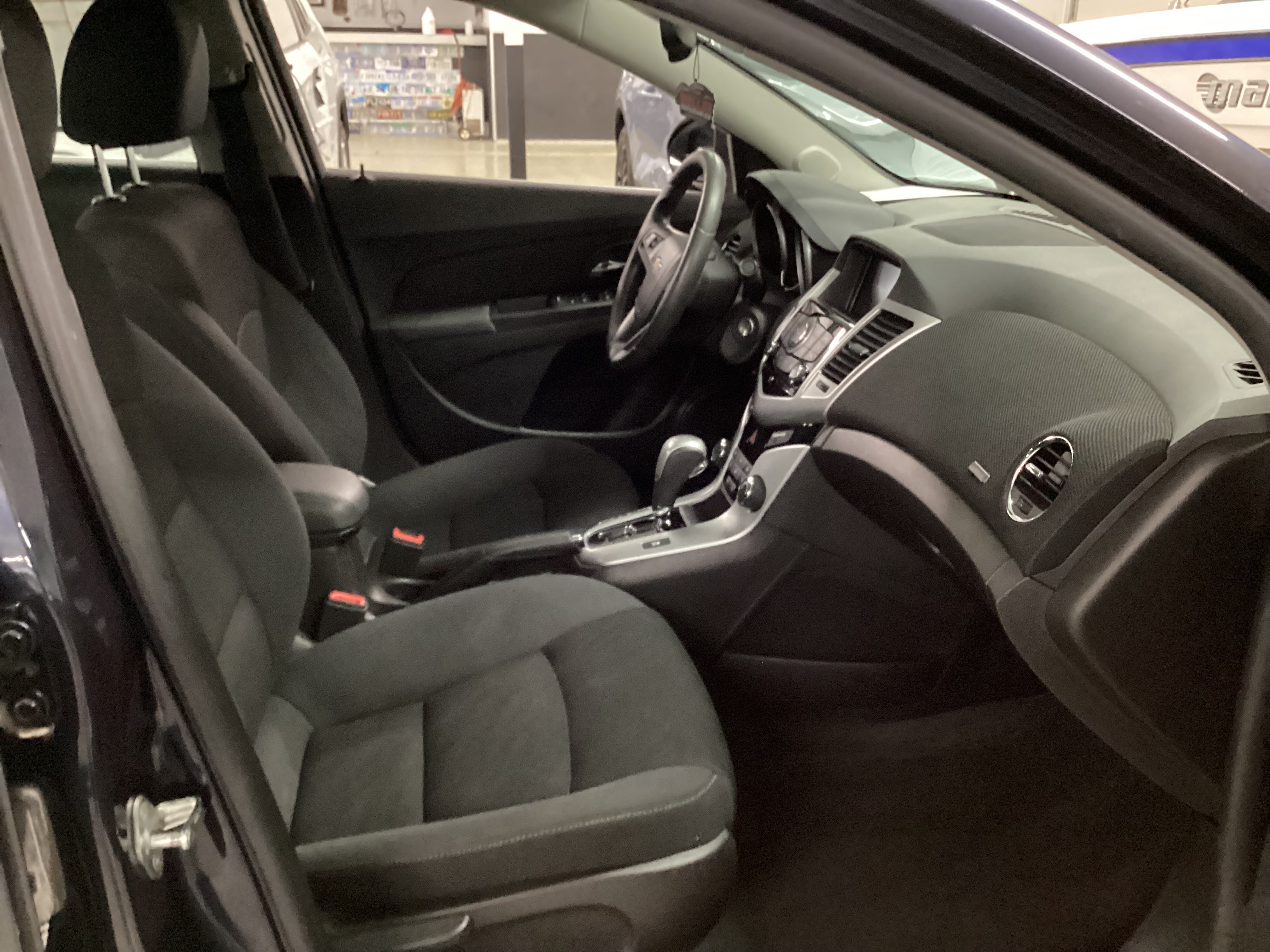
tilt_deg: -23.6
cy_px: 476
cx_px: 635
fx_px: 1137
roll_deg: -2.7
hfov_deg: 58.4
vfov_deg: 45.4
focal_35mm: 31
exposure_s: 1/24
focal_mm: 3.3
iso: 640
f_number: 2.4
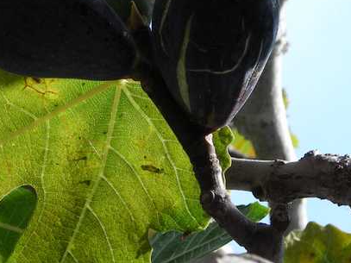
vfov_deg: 6.5
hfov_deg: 8.7
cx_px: 148
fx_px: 2311
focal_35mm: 228
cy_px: 40
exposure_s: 1/151
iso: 50
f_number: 5.3
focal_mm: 19.2
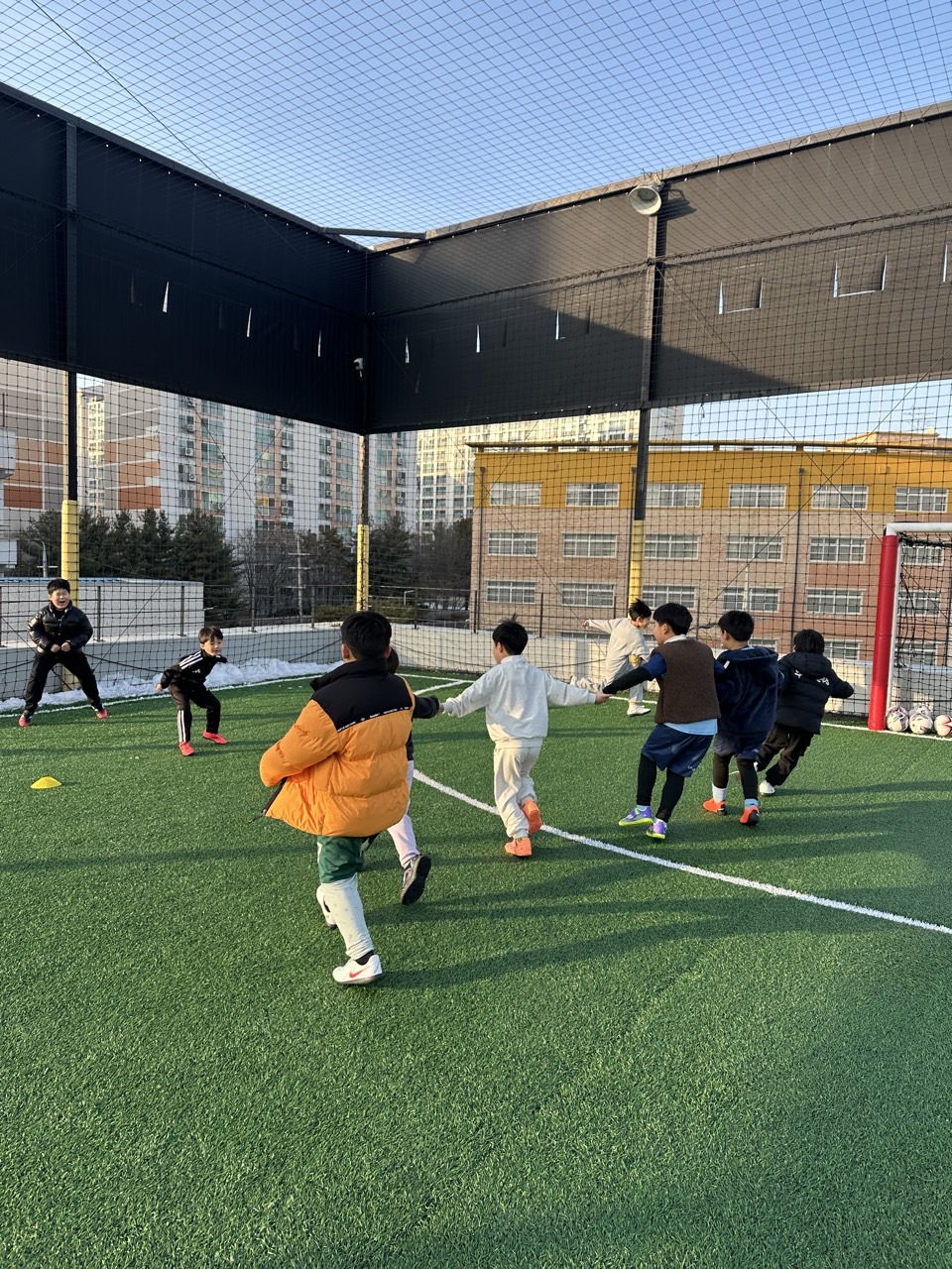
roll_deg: -0.9
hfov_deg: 56.8
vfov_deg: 71.6
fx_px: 880
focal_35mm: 24
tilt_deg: -2.1
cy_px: 634
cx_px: 476
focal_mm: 6.86
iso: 80
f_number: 1.78
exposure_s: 1/773
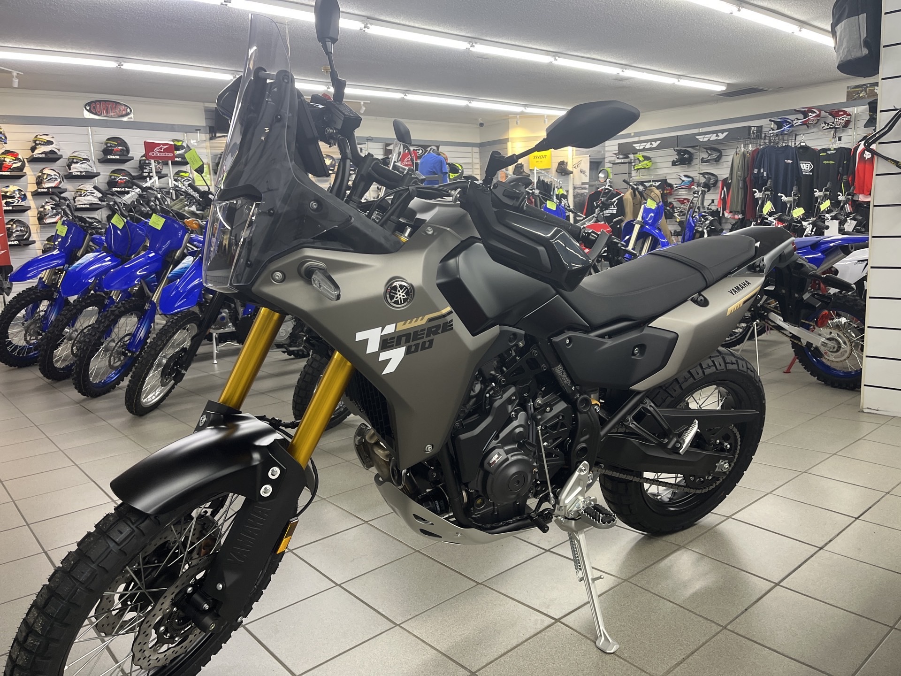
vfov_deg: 53.1
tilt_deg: -10.5
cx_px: 450
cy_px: 338
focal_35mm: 26
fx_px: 677
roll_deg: +2.2
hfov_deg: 67.3
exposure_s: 1/60
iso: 160
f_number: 1.6
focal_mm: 5.1
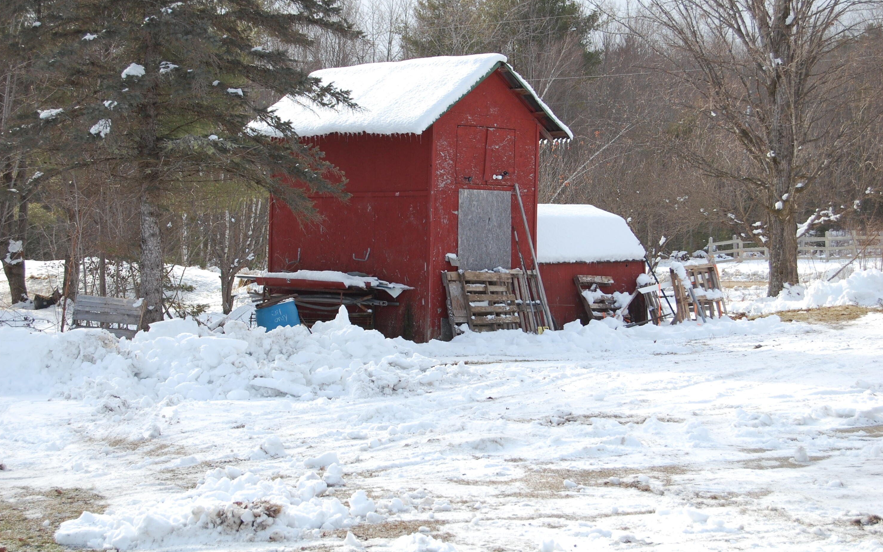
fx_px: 1708
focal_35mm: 71
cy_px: 258
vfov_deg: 18.3
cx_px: 437
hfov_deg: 29.0
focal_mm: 46
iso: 200
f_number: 8
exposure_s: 1/250
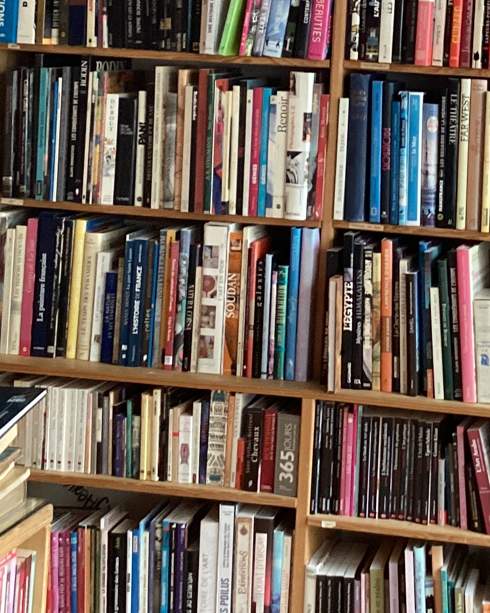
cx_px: 398
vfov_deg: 22.2
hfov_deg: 18.3
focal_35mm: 83
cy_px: 2
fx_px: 1505
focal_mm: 3.3
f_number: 2.4
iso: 320
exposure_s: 1/60
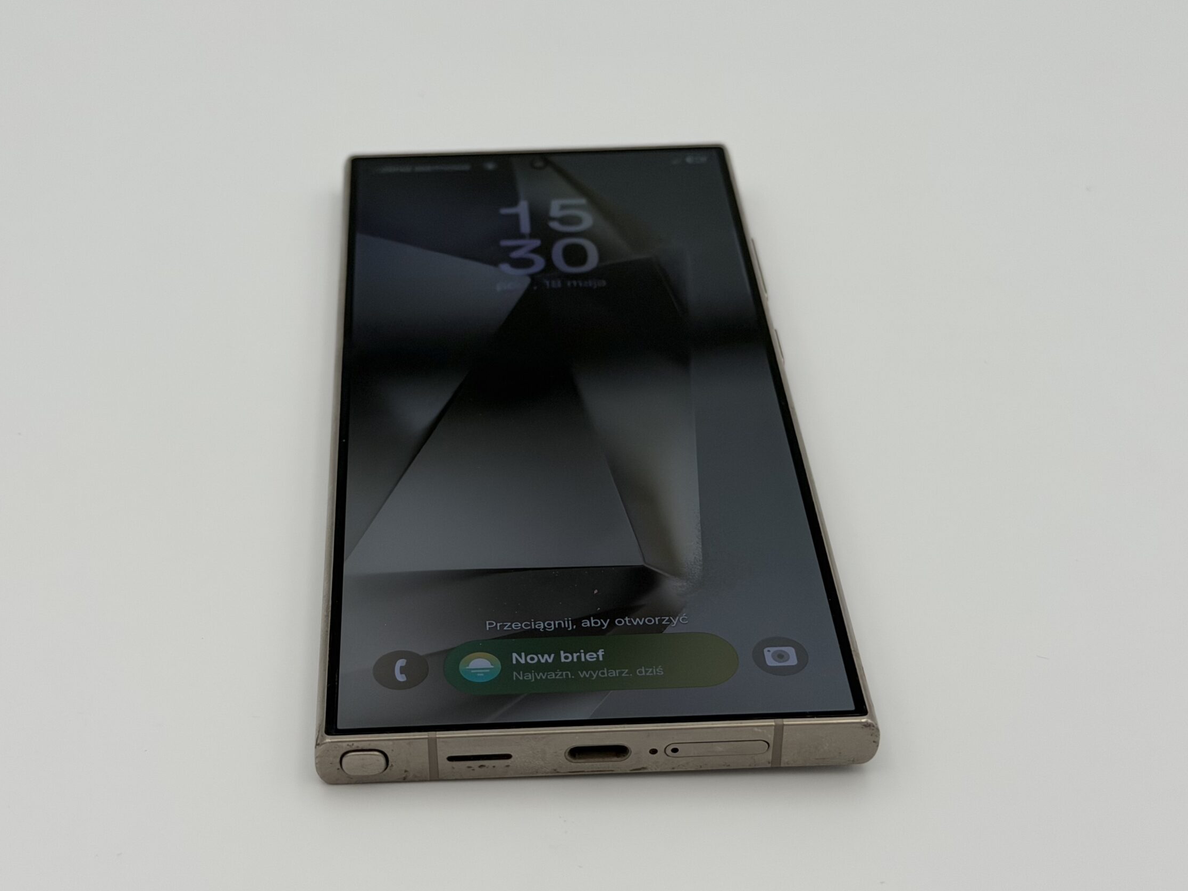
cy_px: 443
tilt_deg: -37.0
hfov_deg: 34.9
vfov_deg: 26.6
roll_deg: -2.2
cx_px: 541
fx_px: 1888
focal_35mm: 55
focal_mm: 6.76
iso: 64
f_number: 1.78
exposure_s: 1/885
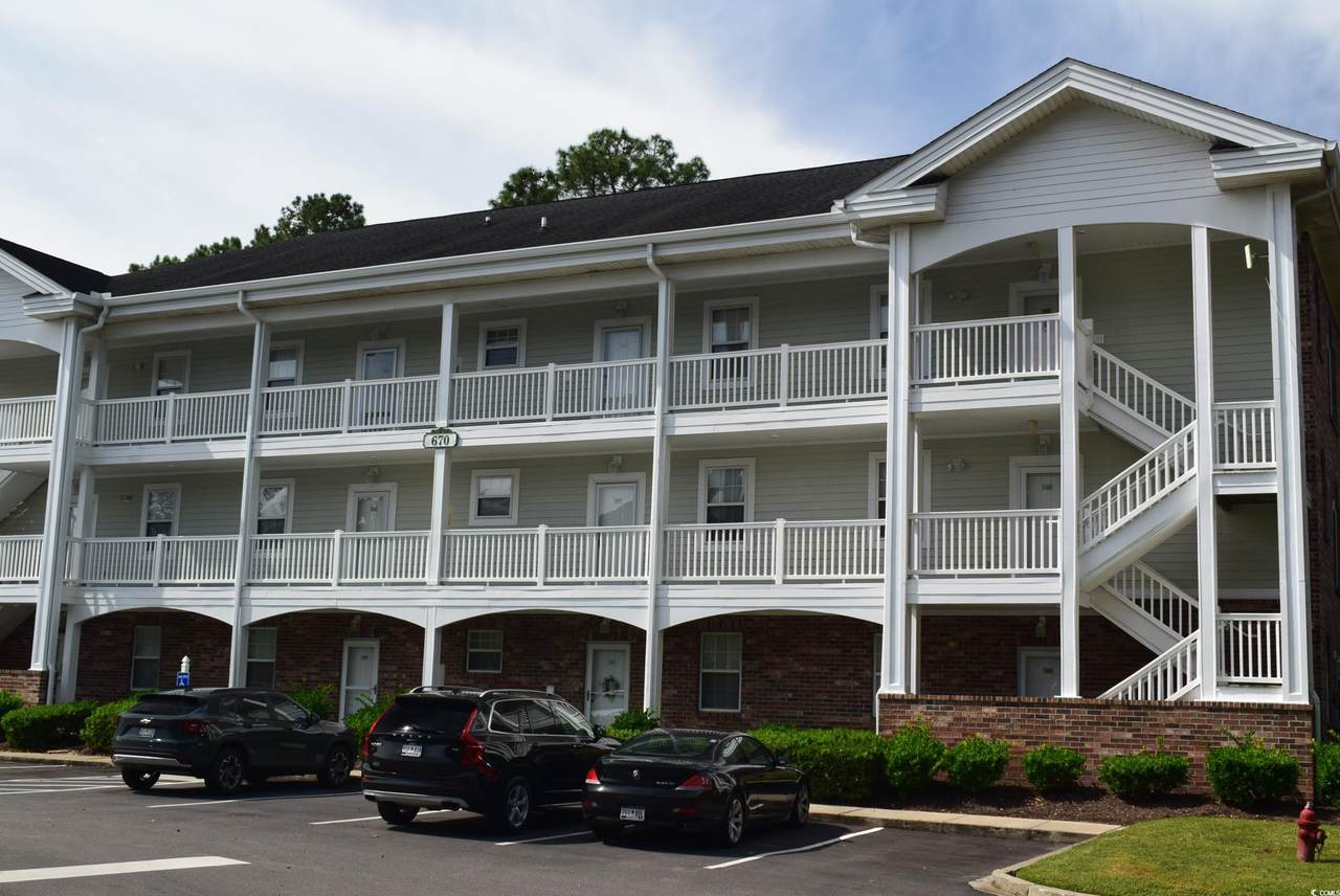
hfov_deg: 46.4
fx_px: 1565
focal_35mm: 42
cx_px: 670
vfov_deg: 32.0
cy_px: 448
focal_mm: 28
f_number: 11
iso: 400
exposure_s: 1/320
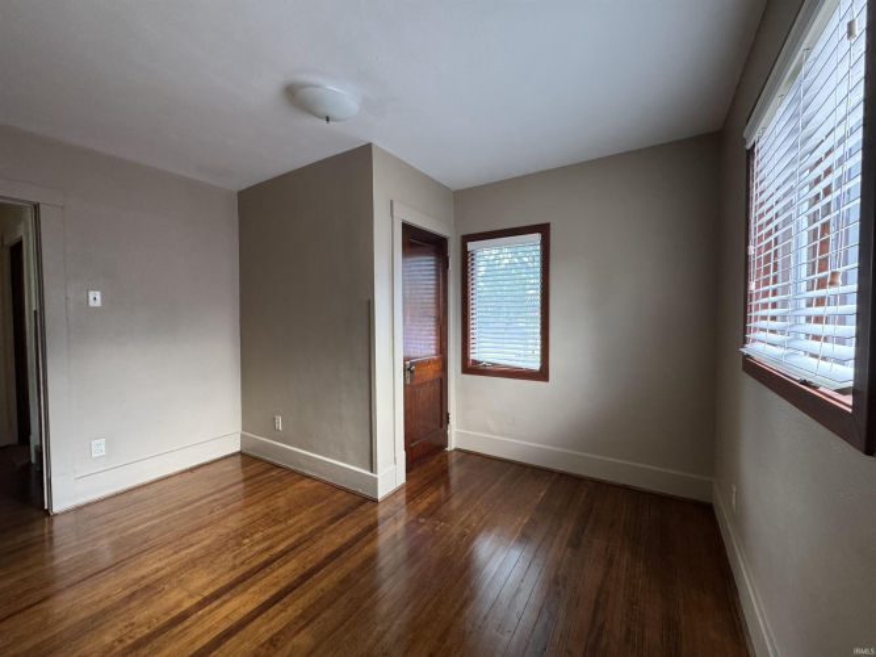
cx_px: 438
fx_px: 354
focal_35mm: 14
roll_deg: +0.9
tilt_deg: -1.3
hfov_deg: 102.1
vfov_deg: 85.7
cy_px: 328
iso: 320
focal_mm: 2.22
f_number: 2.2
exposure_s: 1/84
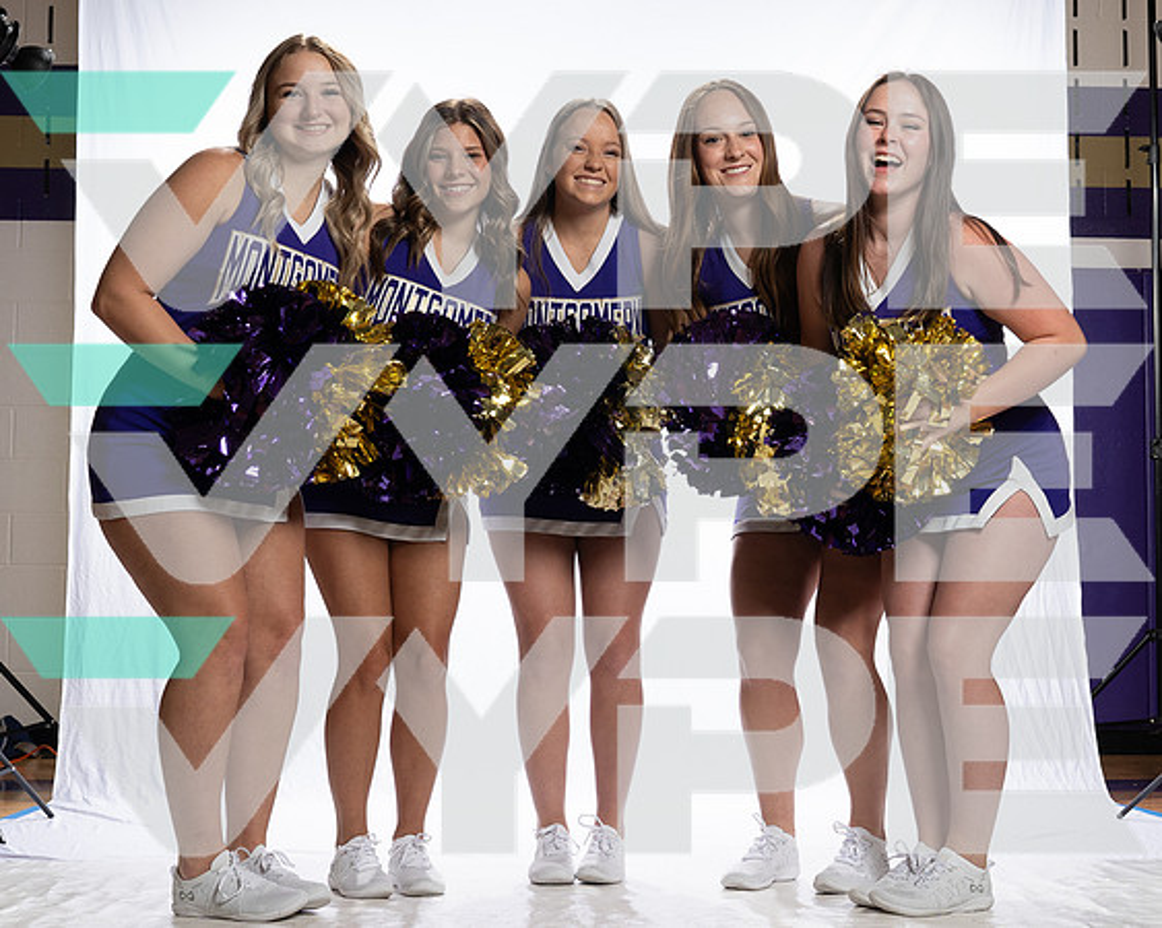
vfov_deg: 25.3
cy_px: 444
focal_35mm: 60
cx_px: 664
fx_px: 2065
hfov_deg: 31.4
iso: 800
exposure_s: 1/250
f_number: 8
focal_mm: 38
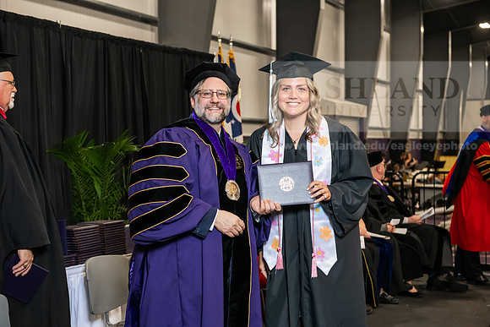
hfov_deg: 30.5
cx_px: 245
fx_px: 899
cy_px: 164
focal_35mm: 66
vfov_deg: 20.6
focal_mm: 66
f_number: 5
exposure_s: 1/200
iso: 2500
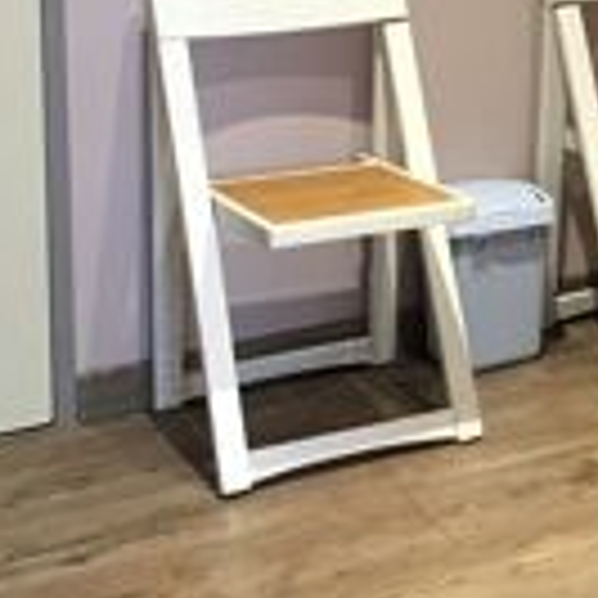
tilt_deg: -9.4
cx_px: 517
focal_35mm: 82
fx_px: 1603
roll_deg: -1.7
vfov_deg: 20.4
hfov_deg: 20.8
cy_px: -11
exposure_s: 1/8
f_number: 2.2
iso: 100
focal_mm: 4.15
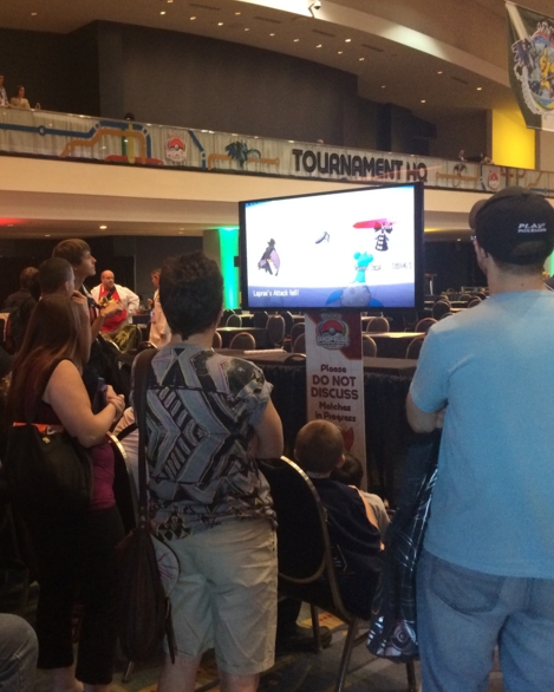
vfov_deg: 45.8
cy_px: 341
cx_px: 138
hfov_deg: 36.5
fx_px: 820
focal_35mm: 40
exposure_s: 1/30
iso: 320
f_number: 2.2
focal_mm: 4.12
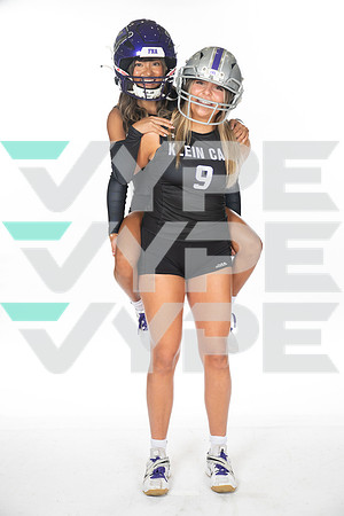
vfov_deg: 35.6
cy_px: 258
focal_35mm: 56
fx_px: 803
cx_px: 172
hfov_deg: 24.2
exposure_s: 1/320
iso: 800
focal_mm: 56
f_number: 7.1
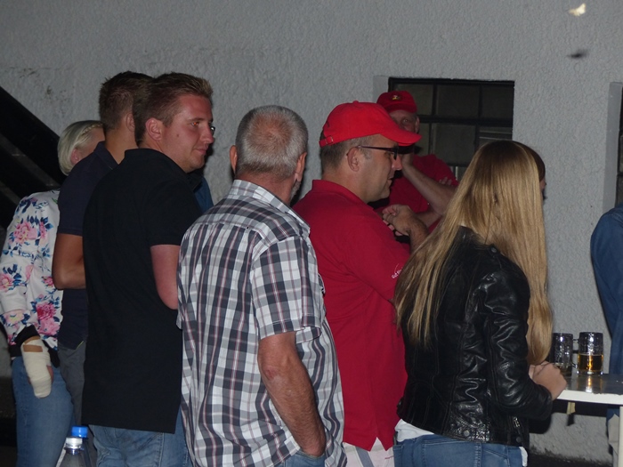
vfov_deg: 12.5
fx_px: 2142
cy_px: 234
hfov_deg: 16.6
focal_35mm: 119
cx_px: 312
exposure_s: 1/60
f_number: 2.8
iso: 250
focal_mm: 21.4
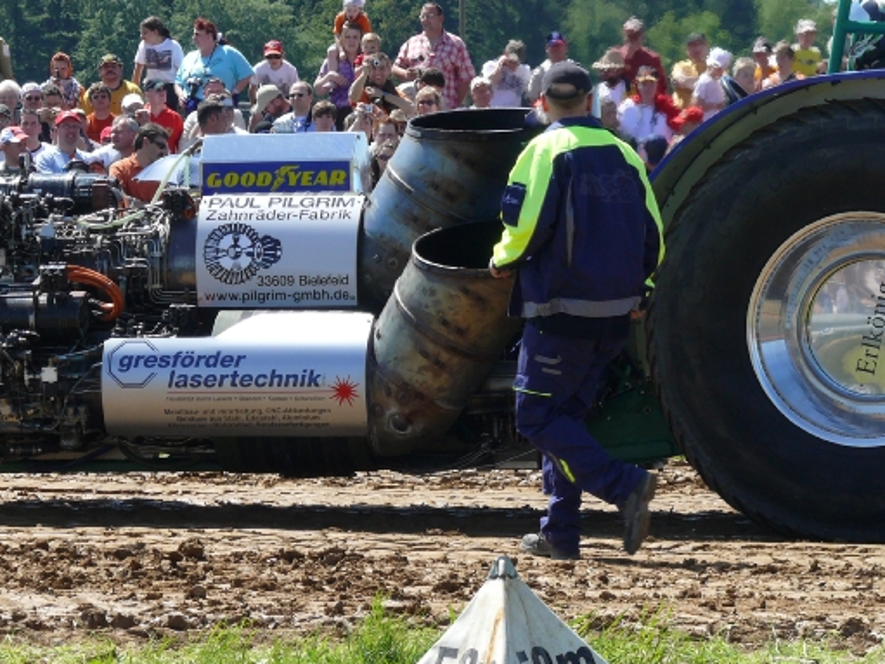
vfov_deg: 5.7
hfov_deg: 7.6
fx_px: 6646
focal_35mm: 260
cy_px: 151
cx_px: 471
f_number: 5.6
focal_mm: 35.1
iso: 100
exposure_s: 1/250
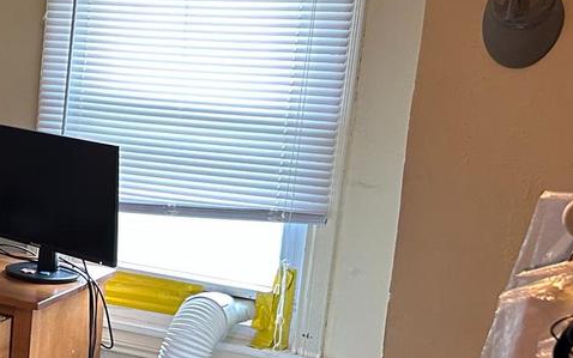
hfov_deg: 21.9
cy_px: 227
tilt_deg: -11.6
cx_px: -210
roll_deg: -1.6
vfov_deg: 15.7
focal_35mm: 83
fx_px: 1296
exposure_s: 1/60
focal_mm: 5.7
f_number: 1.5
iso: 200
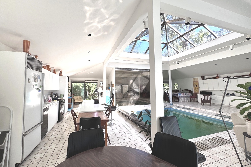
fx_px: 105
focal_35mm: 15
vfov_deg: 77.3
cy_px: 81
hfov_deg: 100.4
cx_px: 122
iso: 40
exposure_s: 1/198
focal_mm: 2.22
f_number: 2.2
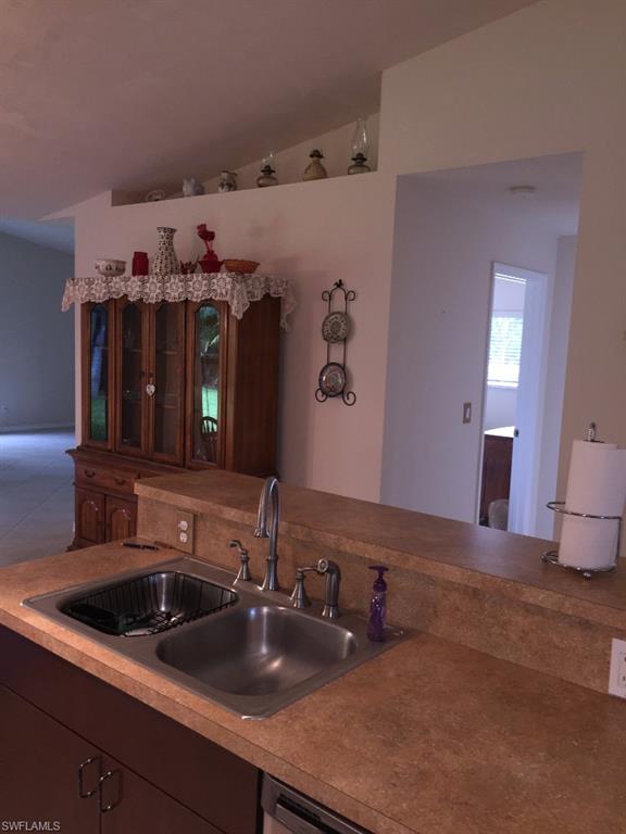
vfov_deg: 61.7
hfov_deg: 48.2
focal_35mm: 29
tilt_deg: -6.6
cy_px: 417
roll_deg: -1.7
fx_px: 699
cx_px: 313
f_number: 2.2
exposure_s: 1/30
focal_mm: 4.15
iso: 40
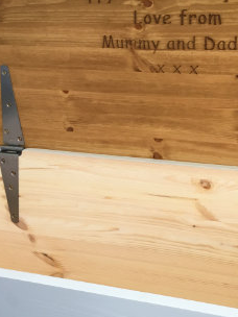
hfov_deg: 23.6
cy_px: 204
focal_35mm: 62
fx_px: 568
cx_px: 150
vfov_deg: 31.0
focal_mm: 4.2
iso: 32
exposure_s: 1/33
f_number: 2.2
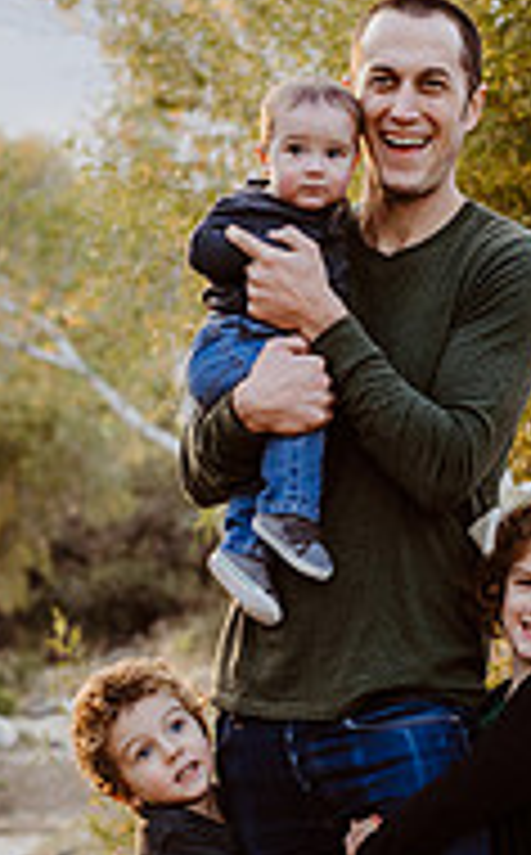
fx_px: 2814
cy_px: 662
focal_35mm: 121
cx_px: 288
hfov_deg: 10.8
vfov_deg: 17.2
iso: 400
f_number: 3.2
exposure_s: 1/500
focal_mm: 50
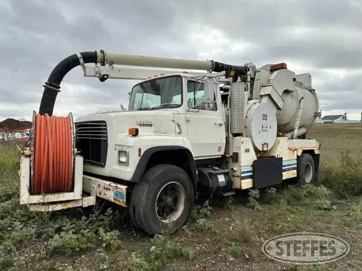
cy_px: 136
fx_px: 251
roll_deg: +0.6
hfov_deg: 71.6
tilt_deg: -3.8
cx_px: 181
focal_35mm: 24
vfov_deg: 56.8
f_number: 1.78
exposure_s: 1/3597
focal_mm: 6.86
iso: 80
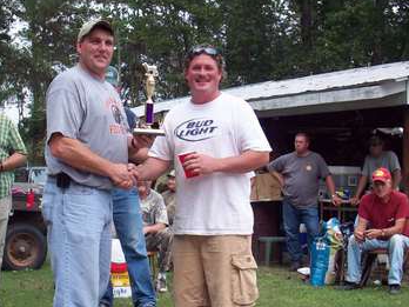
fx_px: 803
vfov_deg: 21.6
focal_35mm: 68
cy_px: 195
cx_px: 166
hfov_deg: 28.5
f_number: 2.8
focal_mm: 6.2
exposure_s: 1/633
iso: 80
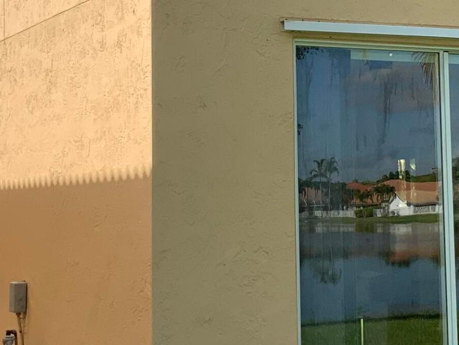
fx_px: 1286
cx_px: 344
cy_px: 65
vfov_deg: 15.1
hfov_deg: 20.1
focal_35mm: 97
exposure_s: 1/1195
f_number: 1.8
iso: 16
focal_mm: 3
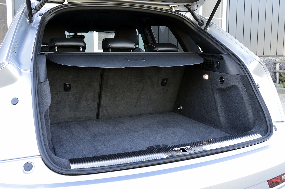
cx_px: 142
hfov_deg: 57.3
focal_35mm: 33
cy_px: 94
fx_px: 261
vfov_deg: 39.9
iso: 800
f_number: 7.1
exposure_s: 1/60
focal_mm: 22
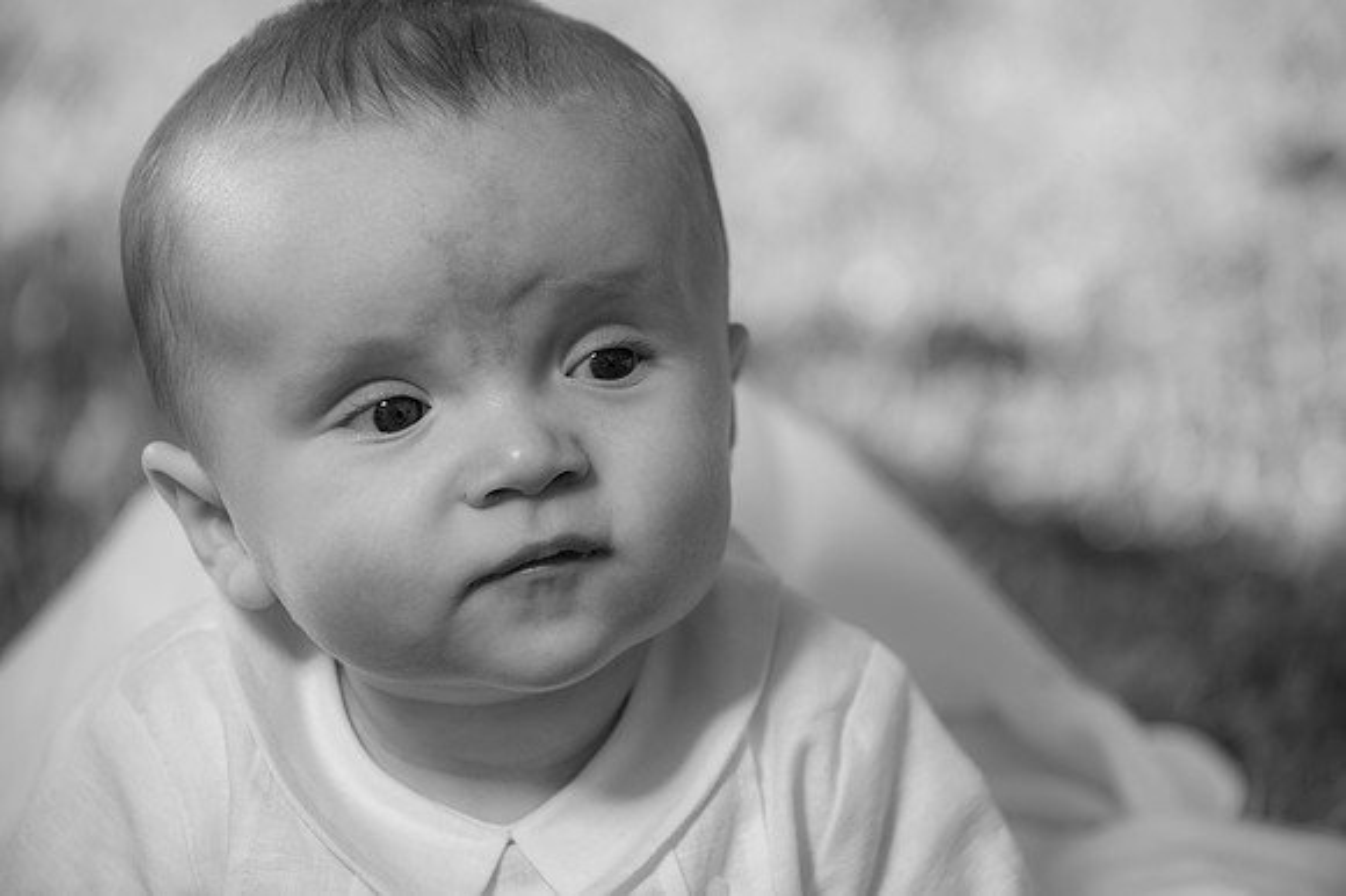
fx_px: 5979
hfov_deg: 12.8
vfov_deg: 8.6
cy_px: 448
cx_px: 673
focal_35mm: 160
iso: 200
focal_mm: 160
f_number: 8
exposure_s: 1/250
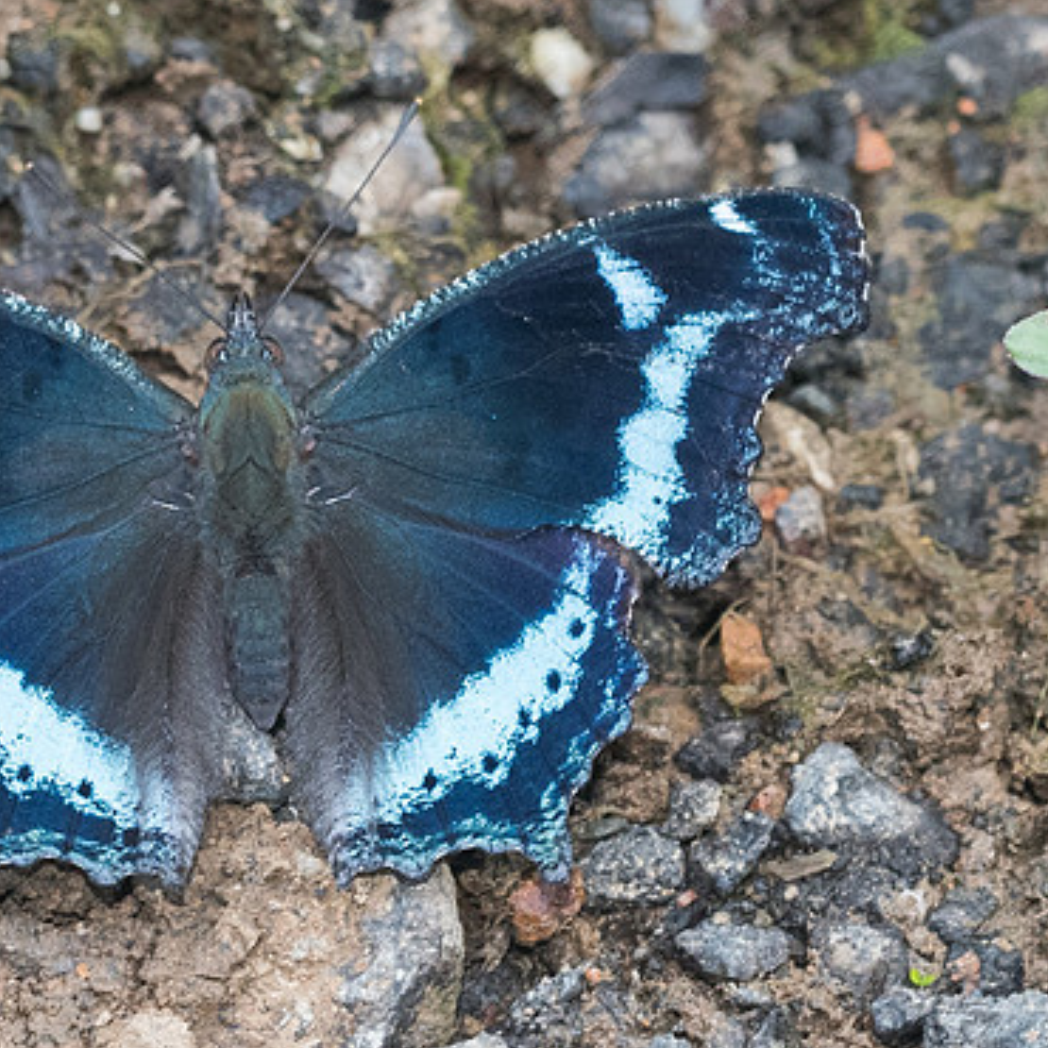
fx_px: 31546
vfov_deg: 1.9
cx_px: 367
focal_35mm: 921
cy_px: 575
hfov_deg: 1.9
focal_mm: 150
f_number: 6.3
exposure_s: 1/400
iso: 800
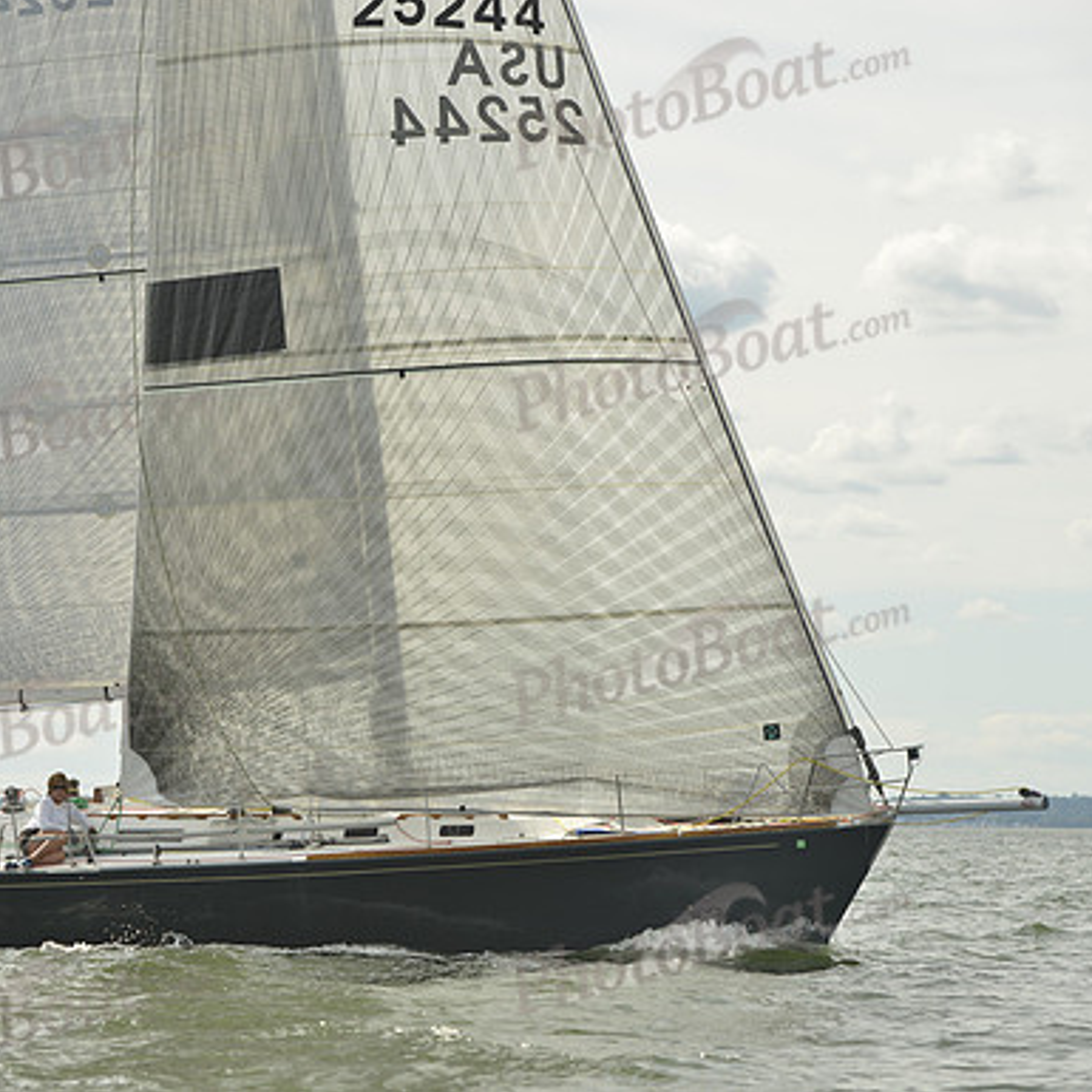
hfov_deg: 12.4
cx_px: 366
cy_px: 546
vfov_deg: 12.4
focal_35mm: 141
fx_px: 5032
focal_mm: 110
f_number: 7.1
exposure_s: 1/1000
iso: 200
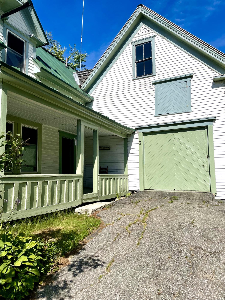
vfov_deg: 67.3
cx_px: 112
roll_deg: +0.2
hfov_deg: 53.1
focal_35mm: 26
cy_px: 150
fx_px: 225
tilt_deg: +6.1
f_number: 1.6
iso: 32
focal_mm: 4.2
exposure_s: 1/6897
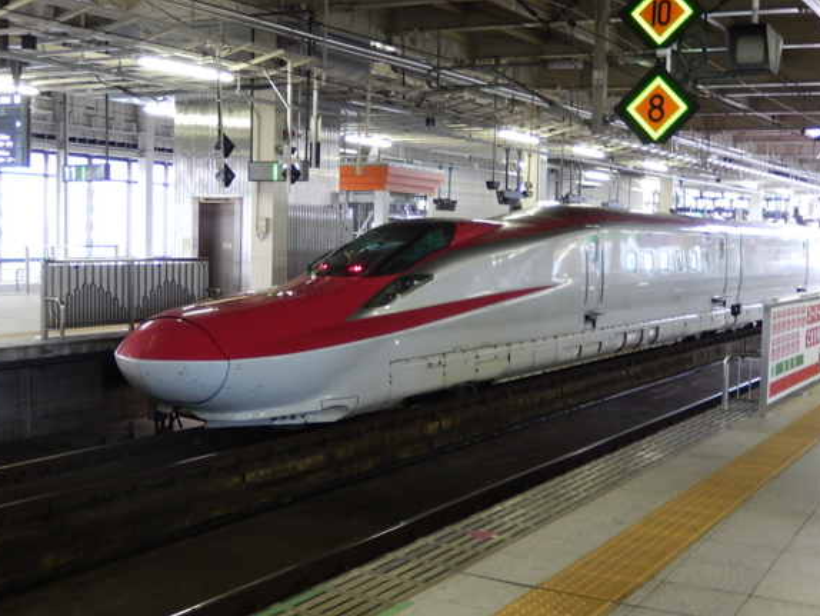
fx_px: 1114
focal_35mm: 47
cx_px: 409
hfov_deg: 40.4
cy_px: 320
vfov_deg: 30.9
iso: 400
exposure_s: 1/10
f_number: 4.3
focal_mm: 8.1
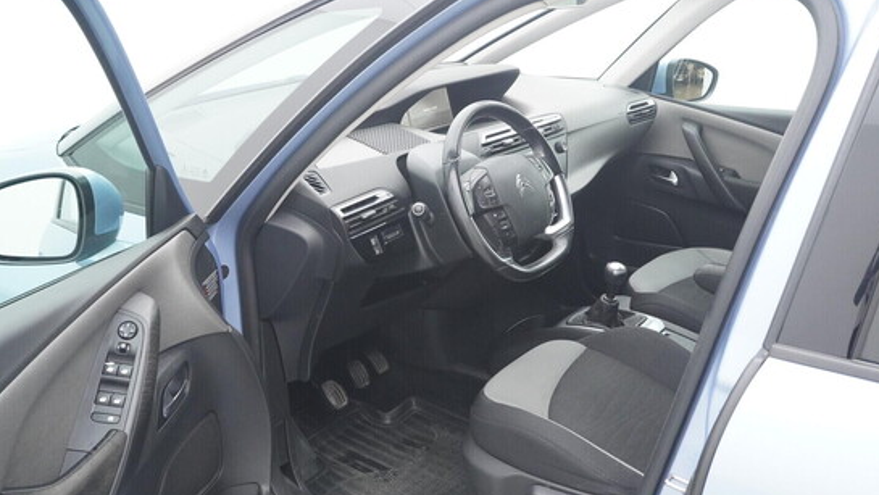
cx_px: 442
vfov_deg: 31.2
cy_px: 284
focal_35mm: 38
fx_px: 886
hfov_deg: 52.8
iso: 2500
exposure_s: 1/125
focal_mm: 24
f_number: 6.3
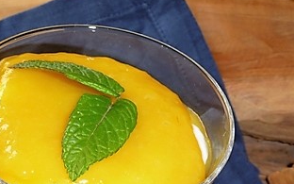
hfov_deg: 27.4
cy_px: 216
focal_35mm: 74
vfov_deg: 16.9
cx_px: 69
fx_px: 593
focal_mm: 5.6
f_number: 3.6
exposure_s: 1/30
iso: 100
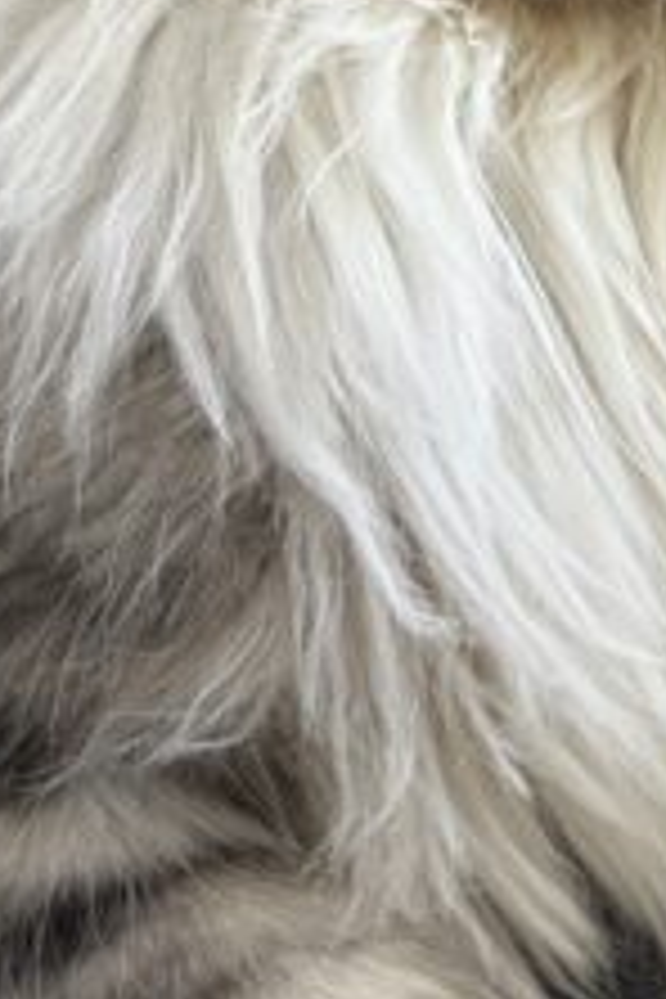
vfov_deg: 24.4
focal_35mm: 72
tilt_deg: -28.0
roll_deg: -1.7
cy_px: -315
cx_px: 441
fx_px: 1998
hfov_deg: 18.9
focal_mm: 6.76
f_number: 1.78
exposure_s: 1/53
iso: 400
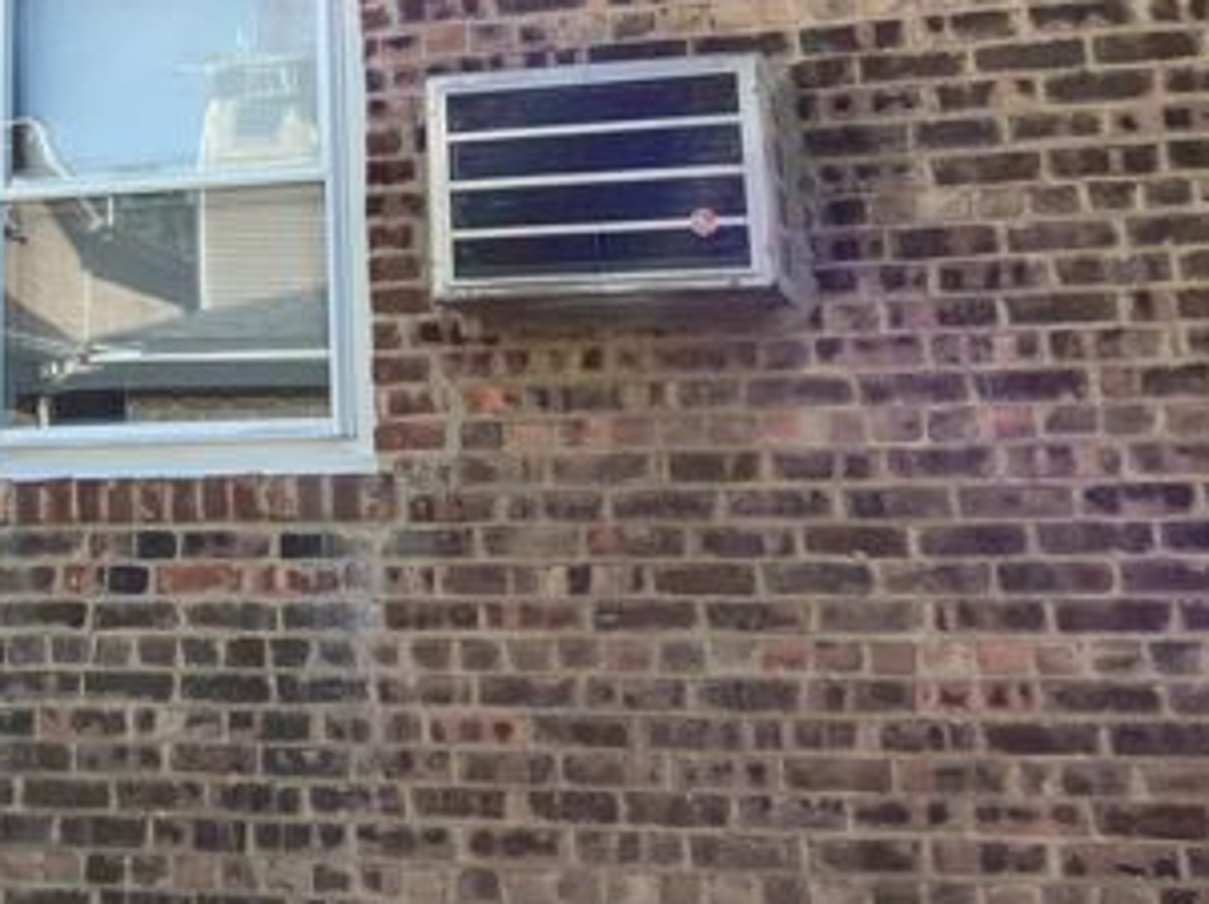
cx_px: 141
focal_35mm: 66
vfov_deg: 21.4
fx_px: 2302
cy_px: -12
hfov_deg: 28.4
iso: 25
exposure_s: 1/403
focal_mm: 3.3
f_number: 2.4
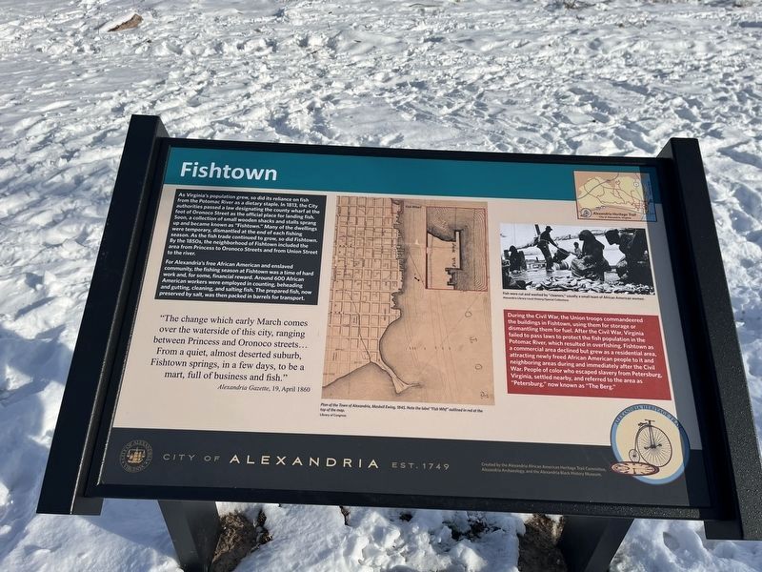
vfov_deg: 53.1
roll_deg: -2.2
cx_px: 381
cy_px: 286
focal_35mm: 26
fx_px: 572
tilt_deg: -39.1
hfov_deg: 67.3
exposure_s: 1/6897
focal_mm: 5.1
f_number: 1.6
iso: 50
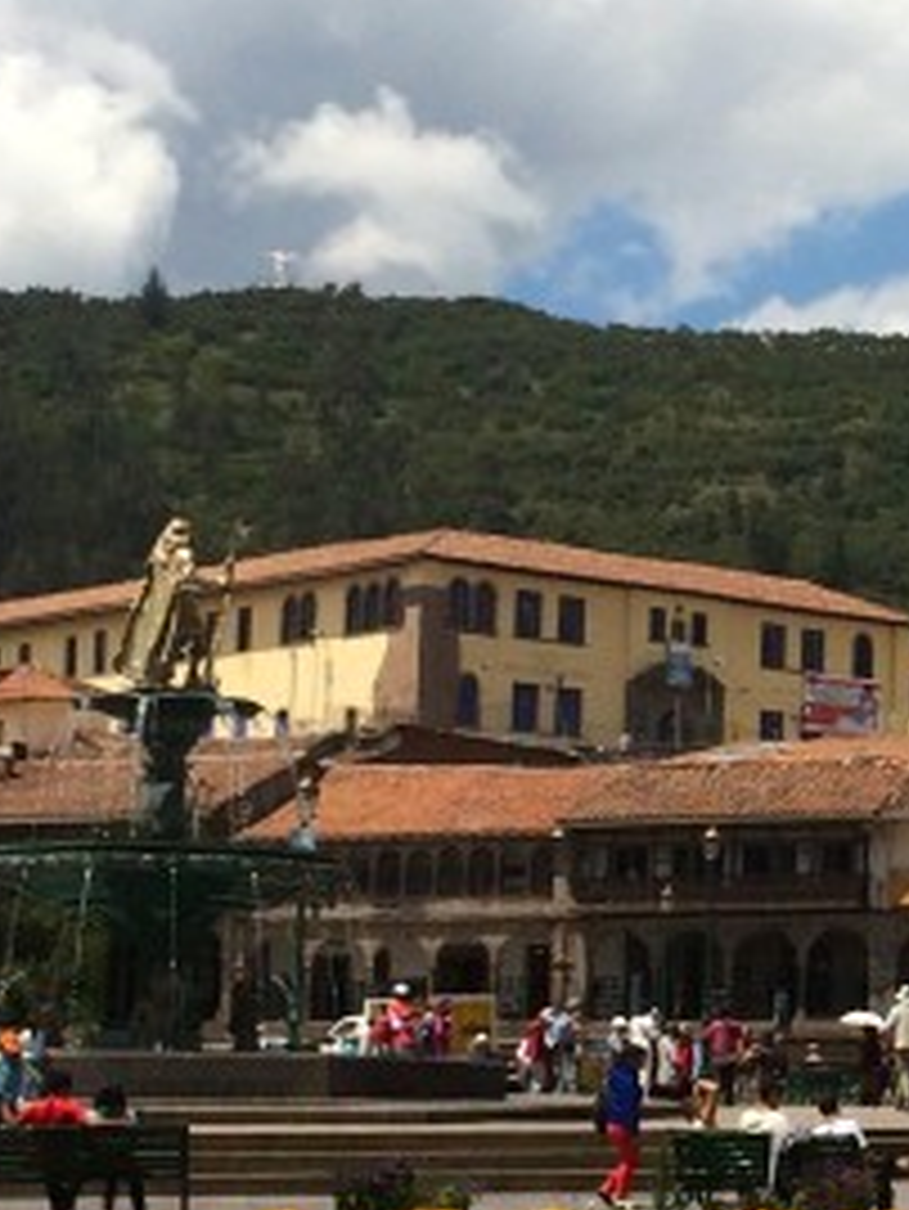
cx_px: 1224
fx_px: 3988
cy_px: 463
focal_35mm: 114
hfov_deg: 12.5
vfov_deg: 17.2
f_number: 2.2
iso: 40
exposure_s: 1/4566
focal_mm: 4.12
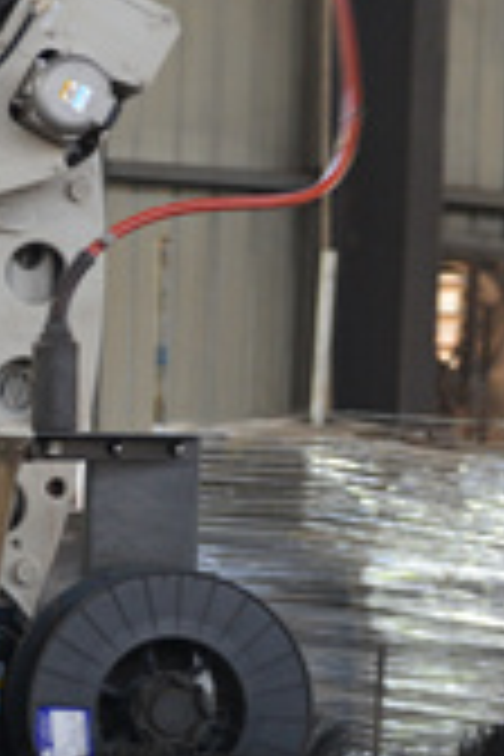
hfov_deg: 8.9
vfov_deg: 14.3
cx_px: -598
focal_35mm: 143
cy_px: 590
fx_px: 3003
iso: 1000
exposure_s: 1/100
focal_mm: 32
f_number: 3.5
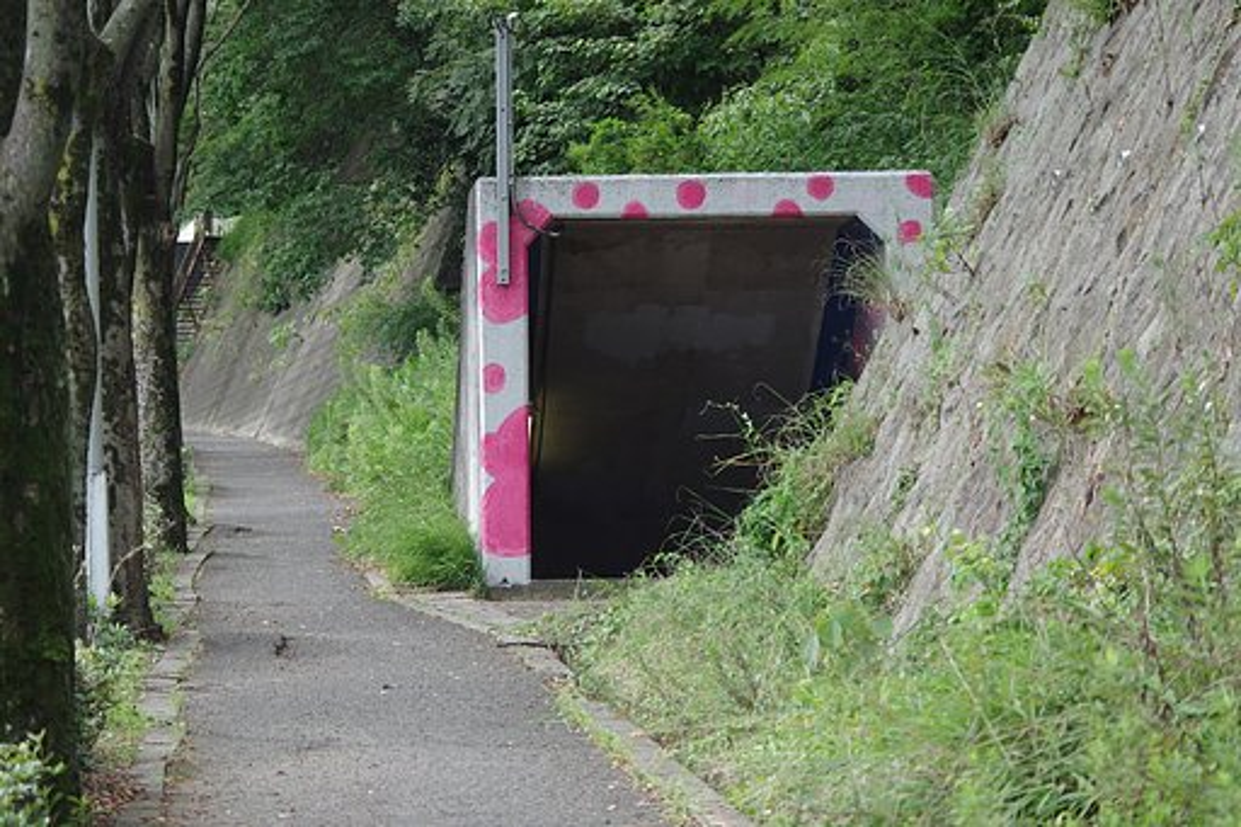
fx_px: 5169
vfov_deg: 9.1
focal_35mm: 150
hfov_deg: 13.7
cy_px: 414
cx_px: 620
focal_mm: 100
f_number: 5.6
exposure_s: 1/160
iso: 200
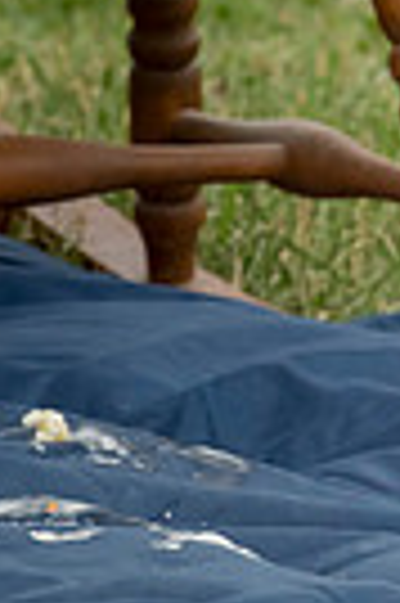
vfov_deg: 4.0
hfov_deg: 2.6
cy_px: 123
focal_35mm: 517
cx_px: 1209
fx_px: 8638
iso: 500
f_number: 9
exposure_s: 1/320
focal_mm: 112
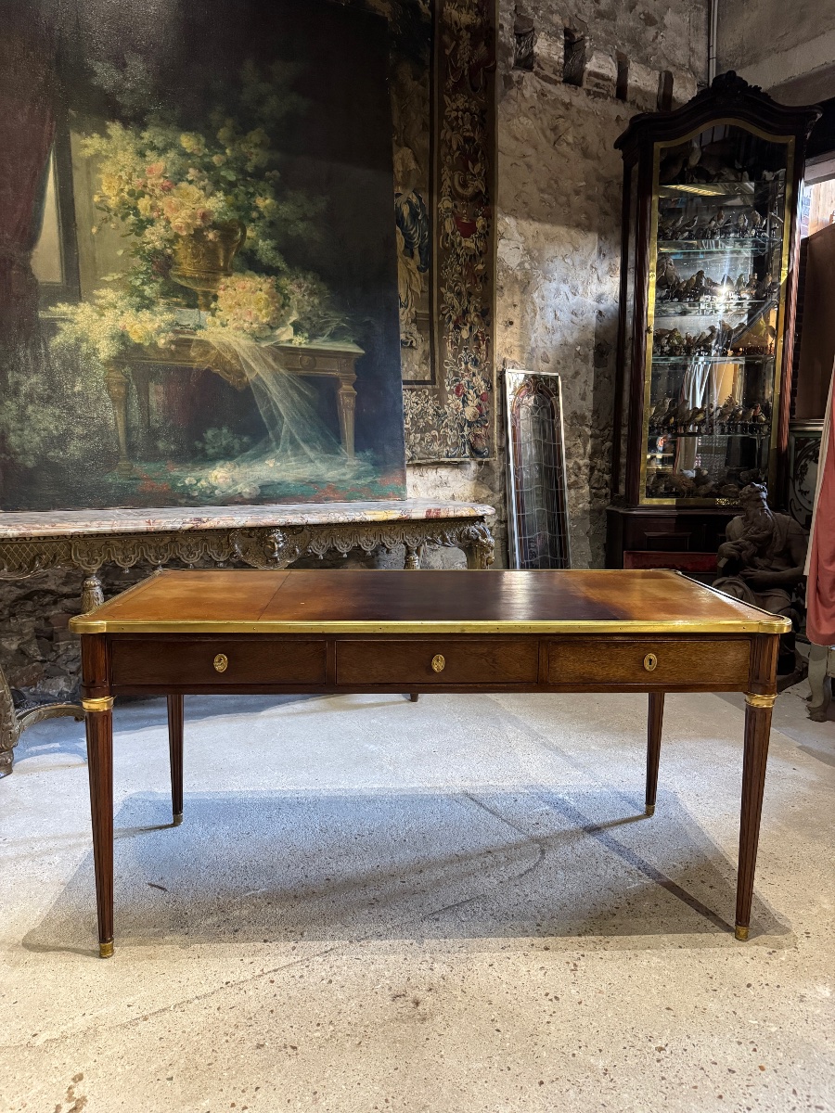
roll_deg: -0.8
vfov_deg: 71.6
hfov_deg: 56.8
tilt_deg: -8.0
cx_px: 418
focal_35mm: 24
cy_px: 556
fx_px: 772
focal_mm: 6.76
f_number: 1.78
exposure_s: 1/50
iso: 800
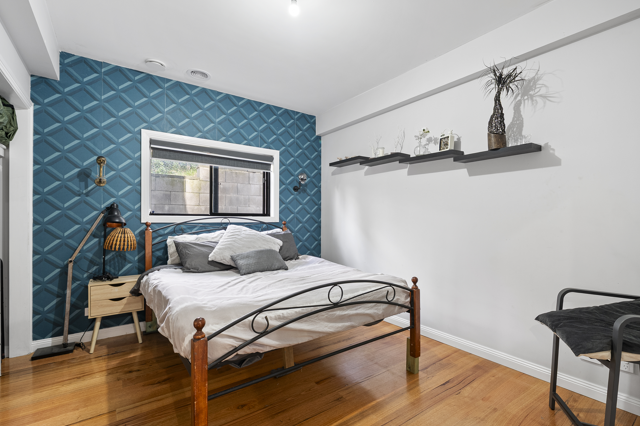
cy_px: 222
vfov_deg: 73.7
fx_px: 284
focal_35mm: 16
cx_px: 336
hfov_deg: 96.7
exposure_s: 1.6
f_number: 7.1
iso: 200
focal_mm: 15
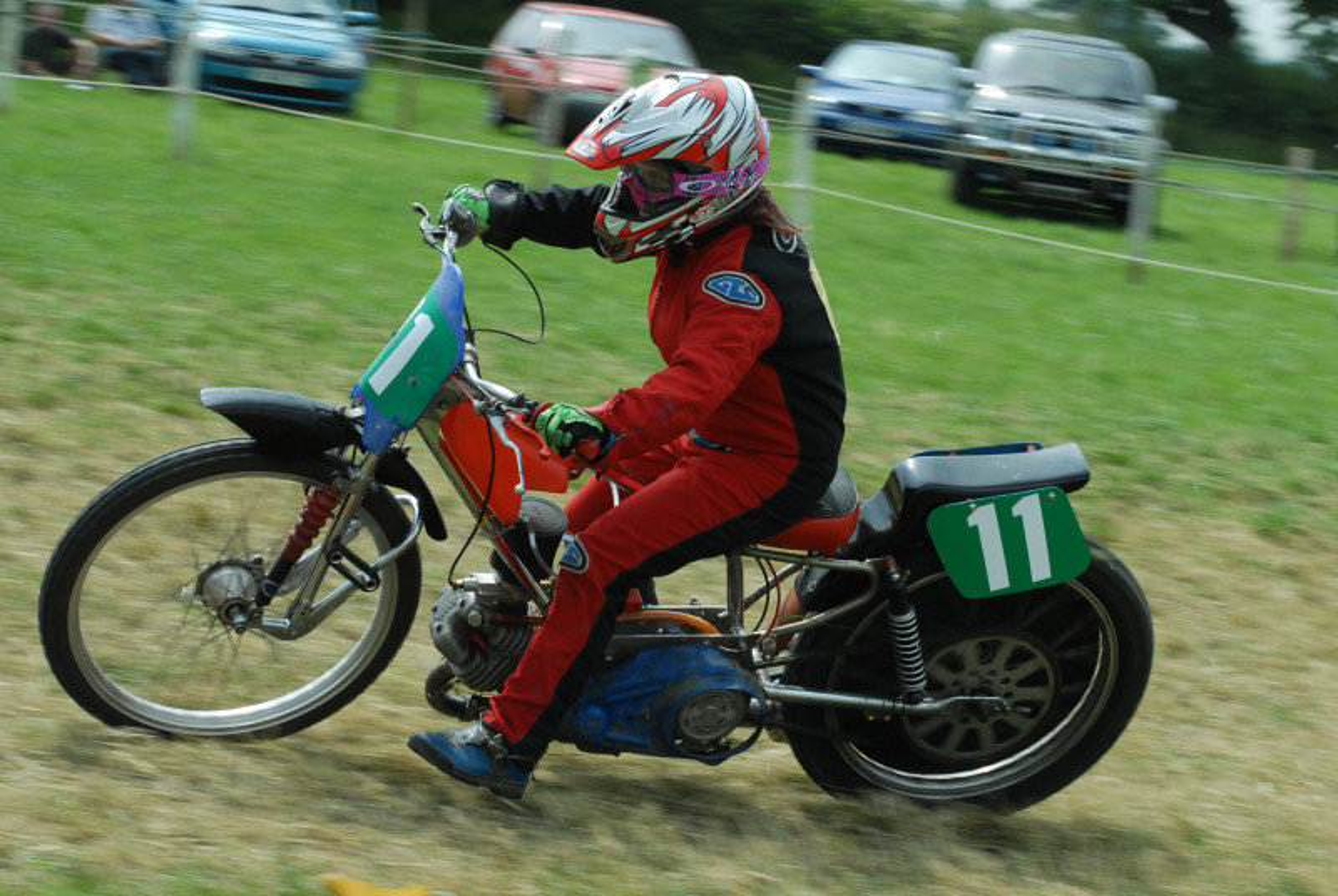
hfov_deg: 14.4
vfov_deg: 9.7
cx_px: 669
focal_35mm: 142
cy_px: 448
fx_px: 5304
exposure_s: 1/320
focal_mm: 95
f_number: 9
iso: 400
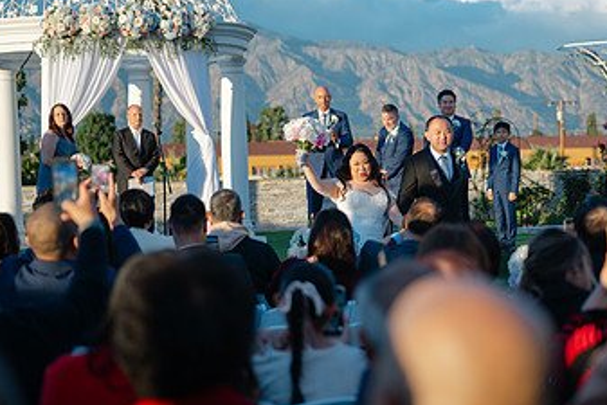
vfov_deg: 15.9
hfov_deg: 23.6
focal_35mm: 86
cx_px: 393
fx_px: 1451
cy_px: 158
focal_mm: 50
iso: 64
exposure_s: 1/2000
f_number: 1.8
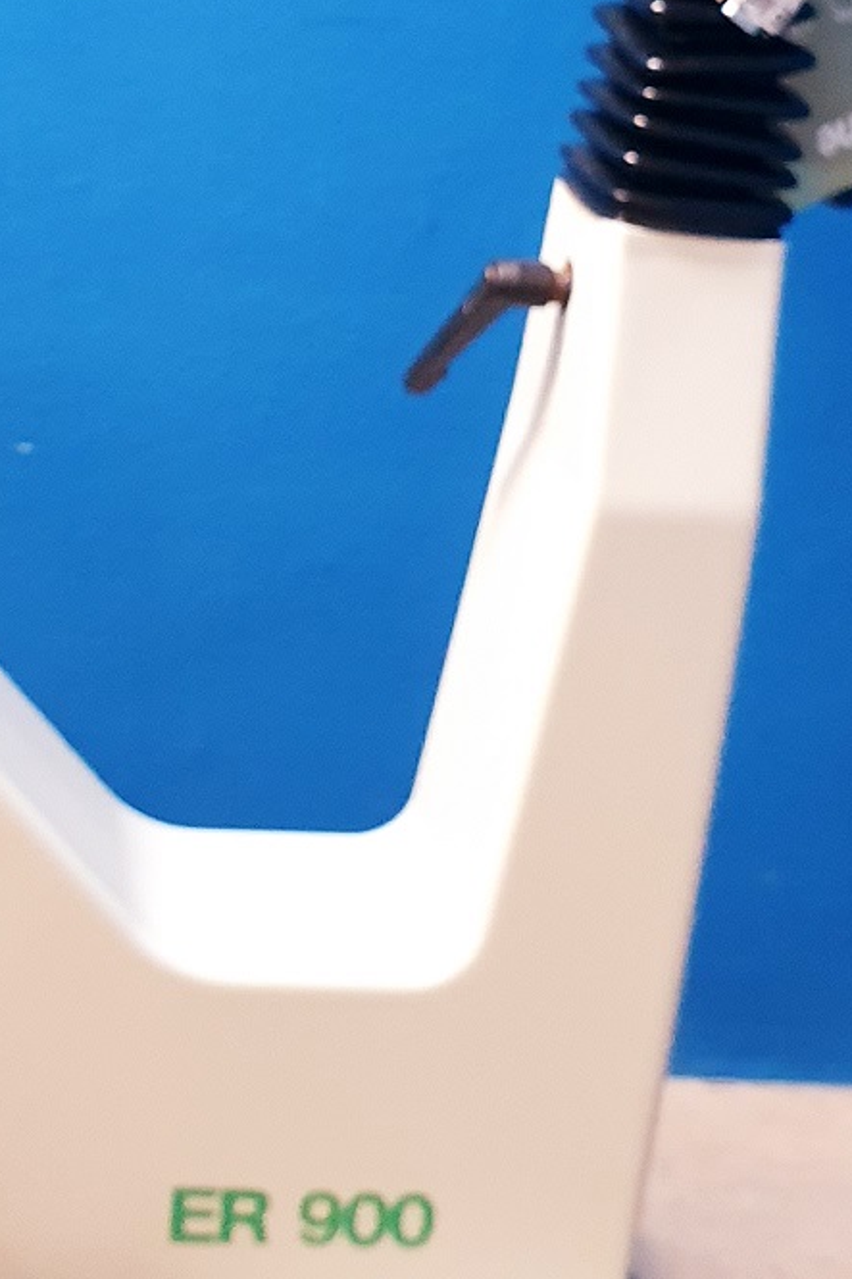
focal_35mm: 82
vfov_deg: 23.9
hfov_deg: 16.1
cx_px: -138
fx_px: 2912
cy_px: 79
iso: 250
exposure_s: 1/25
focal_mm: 4.3
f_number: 2.4
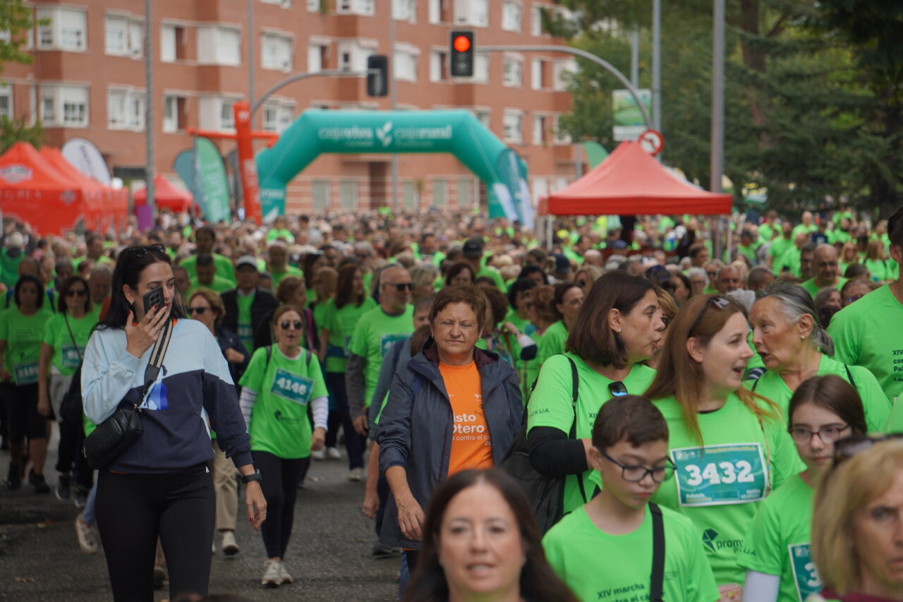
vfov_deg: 7.2
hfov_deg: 10.8
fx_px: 4777
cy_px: 301
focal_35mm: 190
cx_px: 452
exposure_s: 1/160
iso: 100
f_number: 6.3
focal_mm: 127
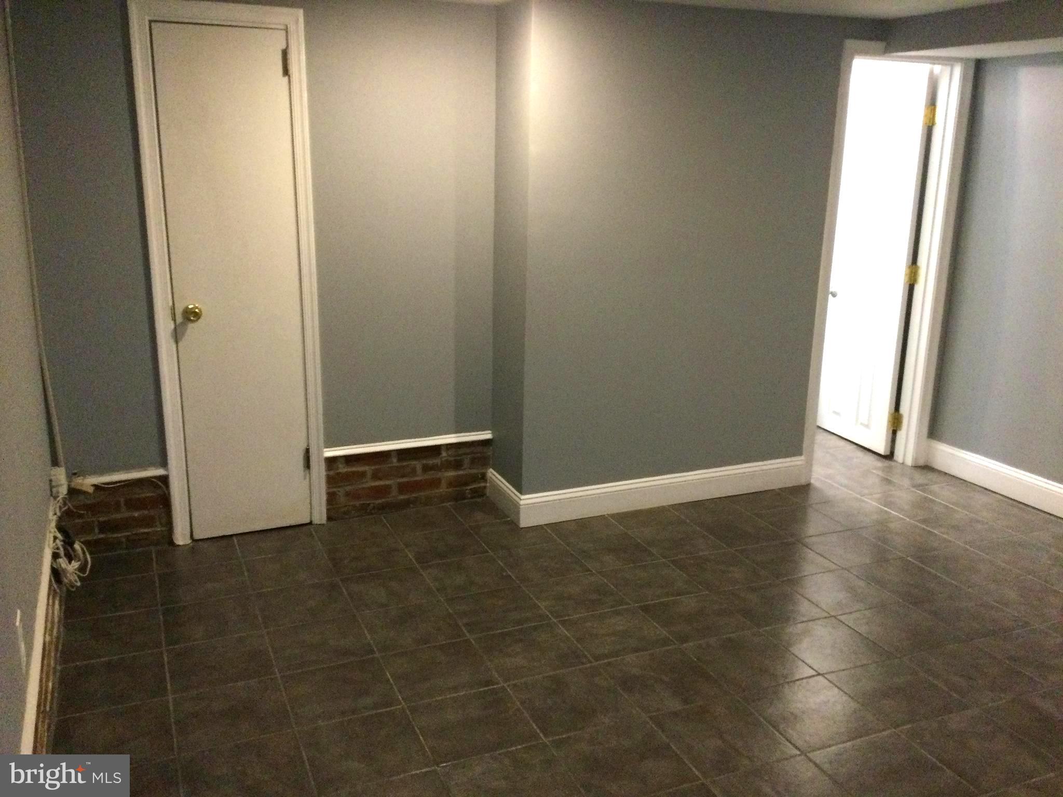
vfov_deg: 45.4
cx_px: 532
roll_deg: -0.1
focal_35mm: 31
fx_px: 952
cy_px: 398
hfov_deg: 58.4
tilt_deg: -14.9
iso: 200
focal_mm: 3.3
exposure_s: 1/15
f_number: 2.4
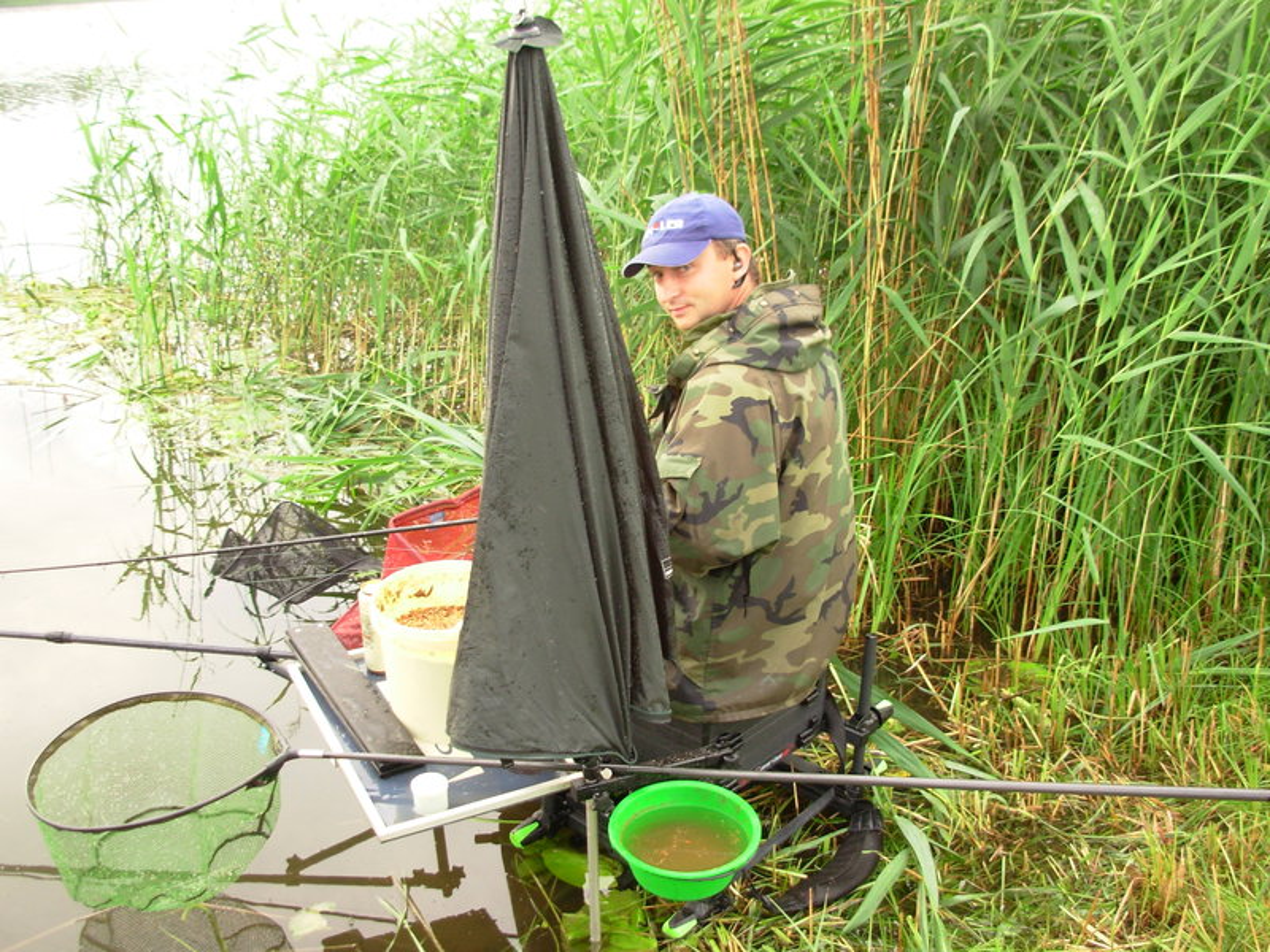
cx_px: 635
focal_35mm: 38
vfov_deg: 37.7
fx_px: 1394
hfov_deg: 49.0
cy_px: 476
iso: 50
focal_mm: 6.3
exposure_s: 1/62.2
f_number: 2.9
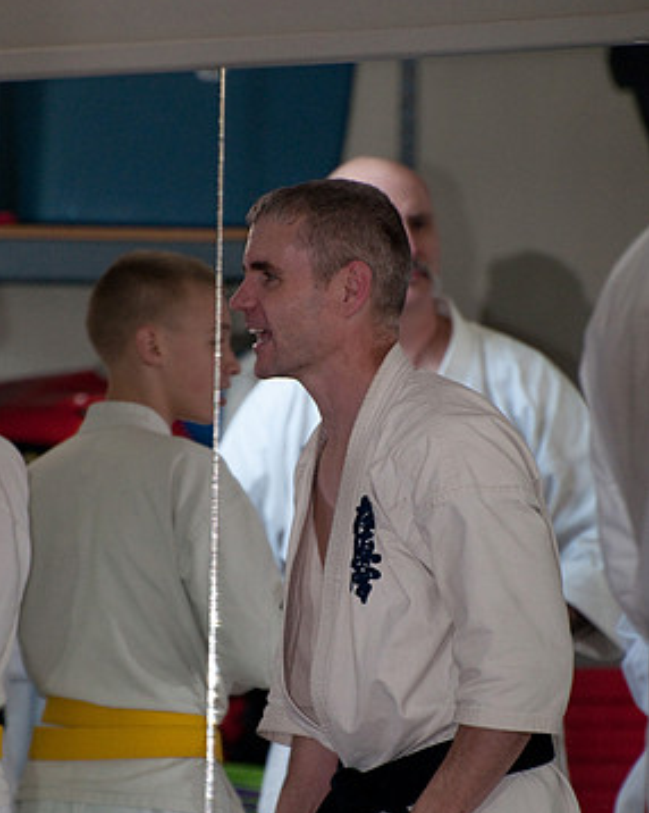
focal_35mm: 531
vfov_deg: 3.6
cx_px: 312
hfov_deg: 2.9
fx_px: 12760
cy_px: 500
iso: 800
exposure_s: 1/200
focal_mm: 300
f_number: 5.6
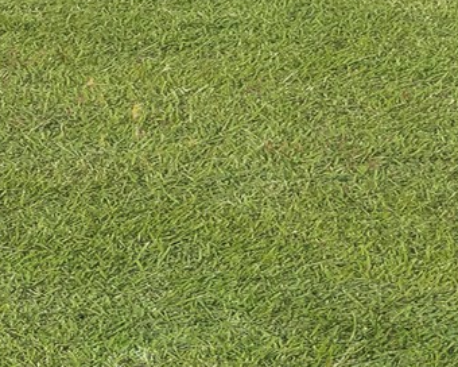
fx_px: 2847
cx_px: -797
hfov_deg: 8.1
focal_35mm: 210
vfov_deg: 6.9
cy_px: -565
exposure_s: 1/640
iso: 200
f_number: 7.1
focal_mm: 35
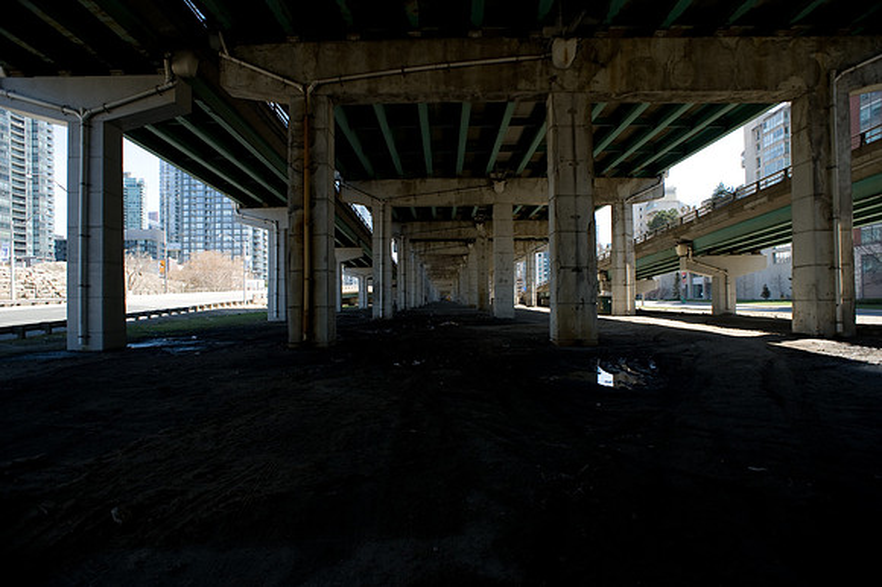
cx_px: 441
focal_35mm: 20
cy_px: 294
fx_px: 490
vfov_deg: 61.9
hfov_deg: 84.0
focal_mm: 20
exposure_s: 1/500
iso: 200
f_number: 5.6
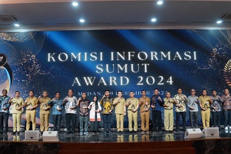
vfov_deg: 36.8
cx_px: 116
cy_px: 77
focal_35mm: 36
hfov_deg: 53.2
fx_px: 231
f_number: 4
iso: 800
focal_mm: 24
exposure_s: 1/100
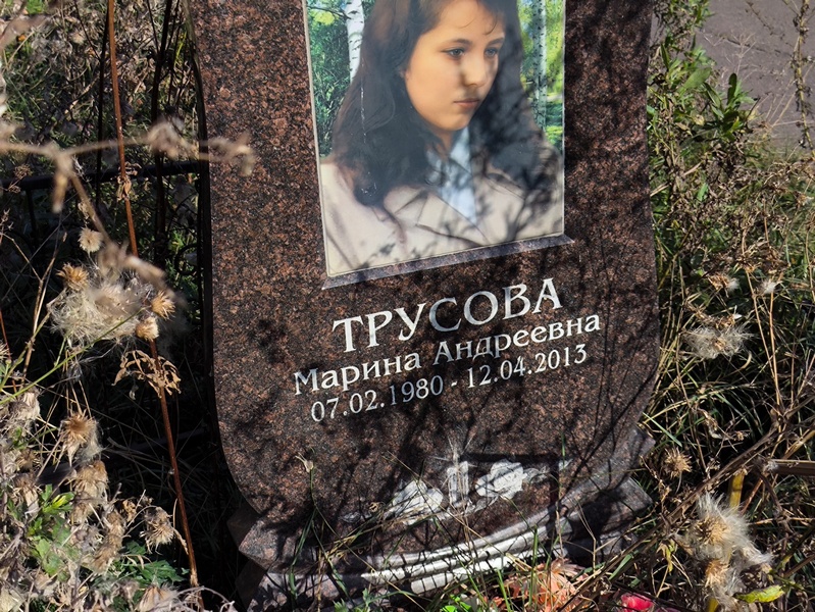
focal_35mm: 50
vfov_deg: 29.1
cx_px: 408
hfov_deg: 38.2
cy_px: 306
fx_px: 1178
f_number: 1.7
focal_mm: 4.71
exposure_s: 1/2317
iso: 50
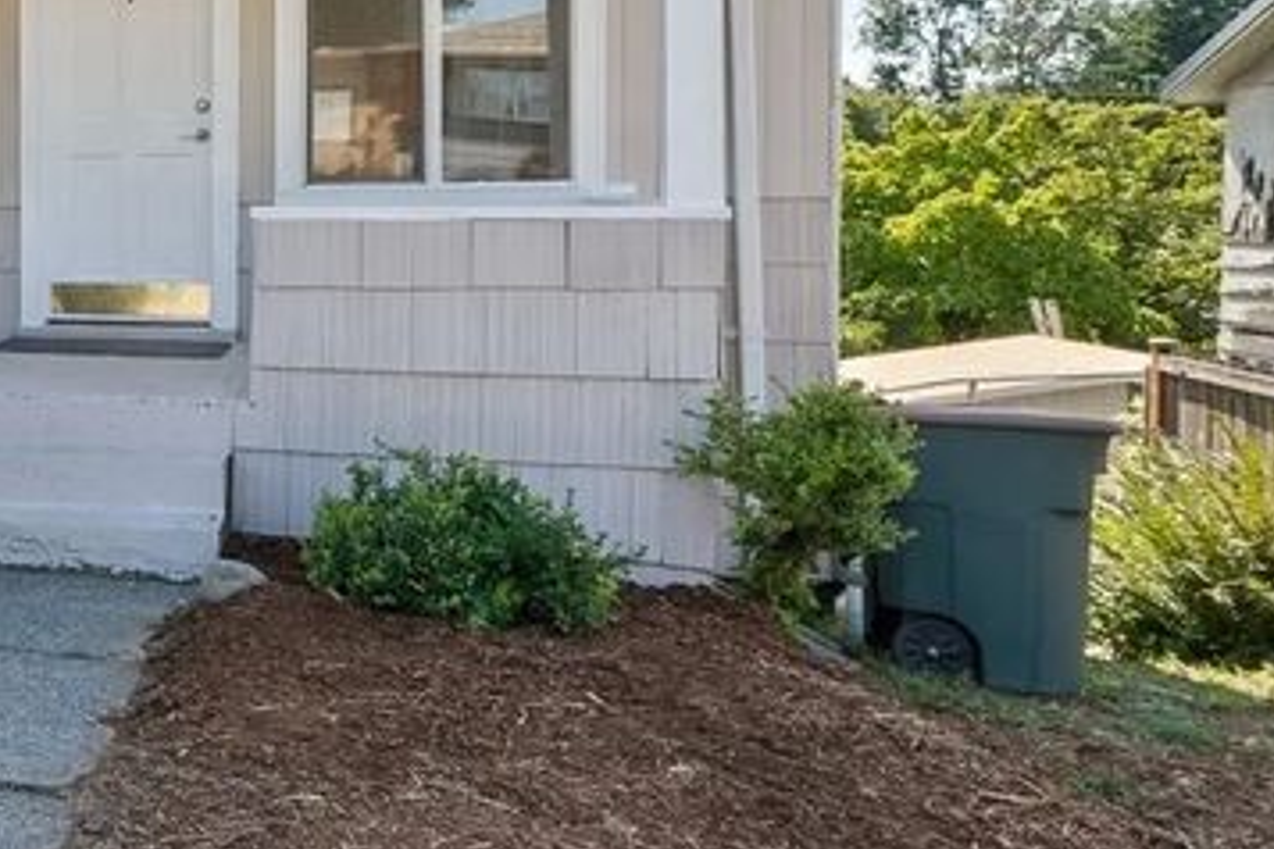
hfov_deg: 34.9
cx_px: -293
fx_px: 1522
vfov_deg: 30.5
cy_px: 182
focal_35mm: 43
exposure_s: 1/40
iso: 100
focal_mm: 10
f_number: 9
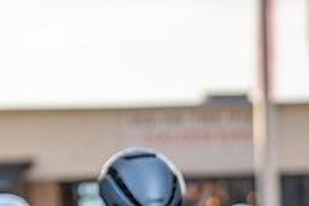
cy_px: 196
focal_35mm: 295
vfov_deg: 4.6
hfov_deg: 6.9
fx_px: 2530
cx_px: 403
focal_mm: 70
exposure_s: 1/1000
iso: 100
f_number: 2.8
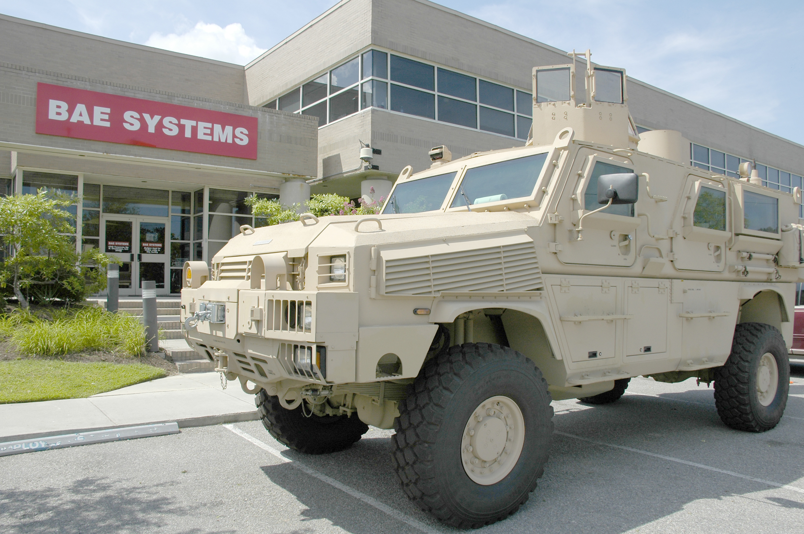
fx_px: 602
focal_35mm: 27
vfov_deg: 47.8
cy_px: 267
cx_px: 402
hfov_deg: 67.4
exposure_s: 1/320
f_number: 9
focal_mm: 18
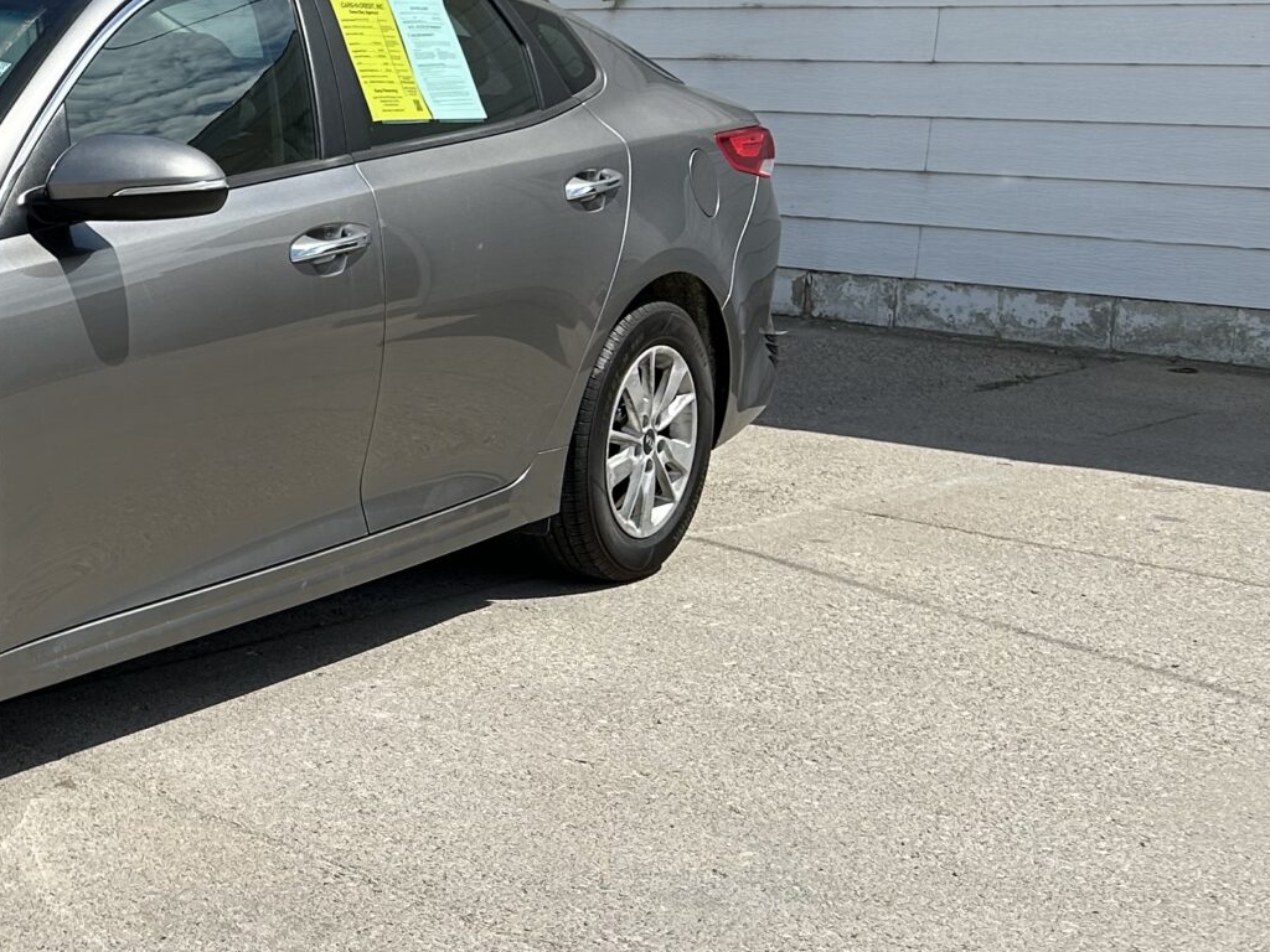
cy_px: 435
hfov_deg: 27.0
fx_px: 2385
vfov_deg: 22.6
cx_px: -174
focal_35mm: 65
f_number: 1.5
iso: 50
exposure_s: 1/5882
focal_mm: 5.7
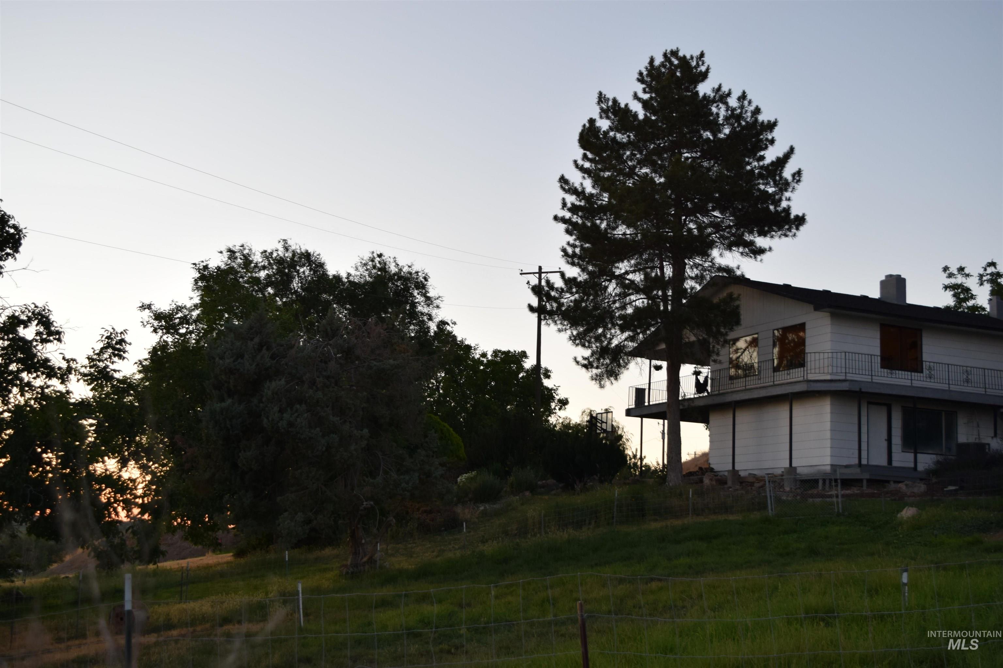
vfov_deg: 29.9
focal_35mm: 45
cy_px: 334
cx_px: 502
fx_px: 1254
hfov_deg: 43.6
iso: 400
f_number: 5.6
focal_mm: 30
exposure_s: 1/125
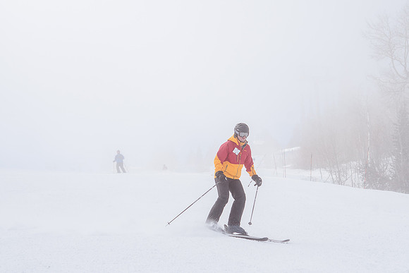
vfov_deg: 13.8
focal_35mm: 99
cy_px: 136
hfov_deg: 20.6
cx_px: 204
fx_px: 1125
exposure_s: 1/800
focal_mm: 66
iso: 200
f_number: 5.6
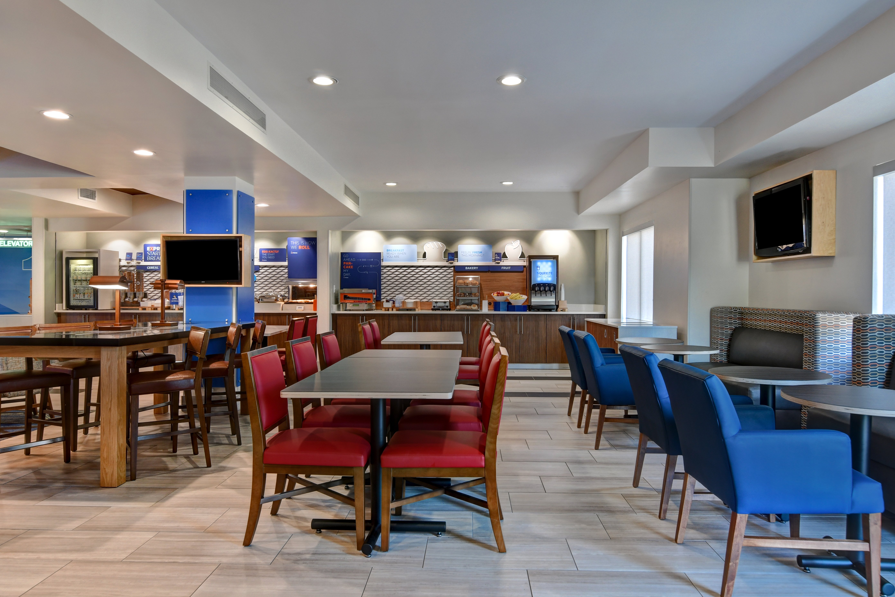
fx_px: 547
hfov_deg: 78.6
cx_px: 448
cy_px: 298
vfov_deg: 57.2
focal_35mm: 22
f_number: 7.1
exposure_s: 1/10
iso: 200
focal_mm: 15
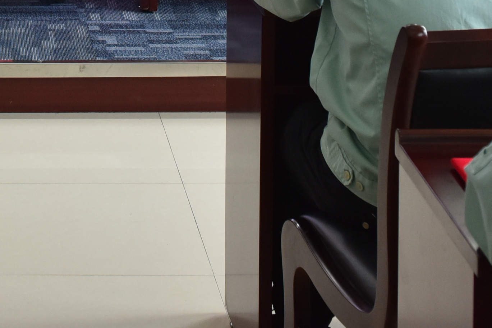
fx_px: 1763
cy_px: -301
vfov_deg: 9.9
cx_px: -72
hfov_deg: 15.4
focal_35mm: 129
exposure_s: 1/125
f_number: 6.3
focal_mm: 32
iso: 1000
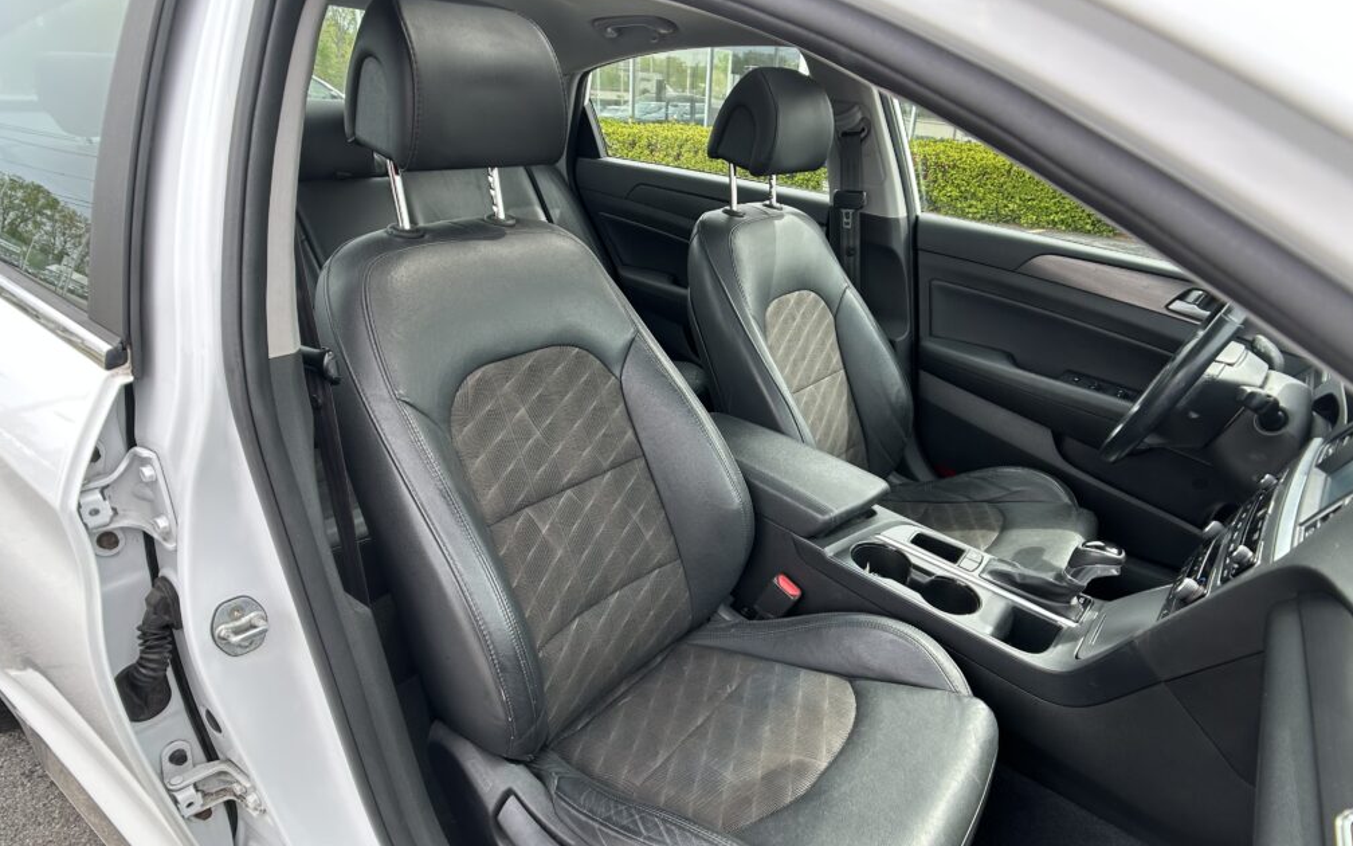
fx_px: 1032
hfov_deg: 66.5
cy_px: 481
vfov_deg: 44.4
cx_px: 676
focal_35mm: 28
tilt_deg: -26.5
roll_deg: -2.5
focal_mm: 5.7
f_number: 1.5
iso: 50
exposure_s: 1/411
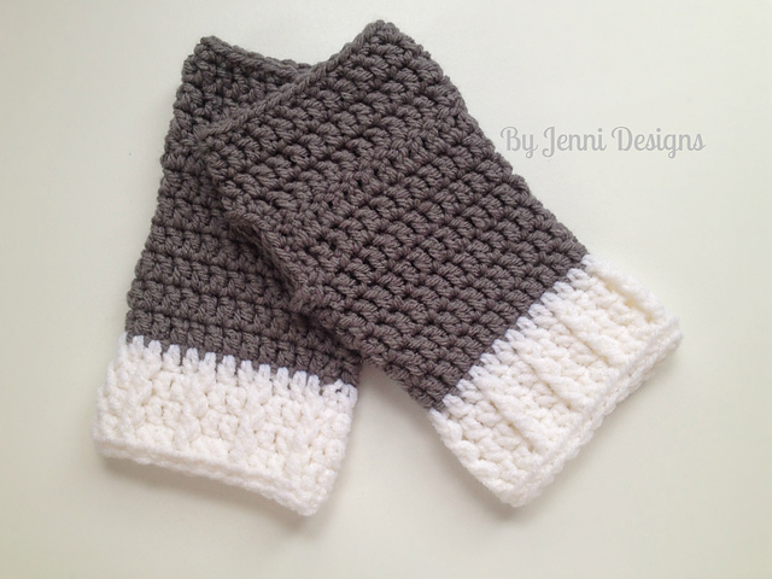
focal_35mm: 35
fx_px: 781
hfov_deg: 52.6
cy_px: 290
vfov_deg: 40.7
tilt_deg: -82.4
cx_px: 386
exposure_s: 1/20
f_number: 2.4
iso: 80
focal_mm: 4.28
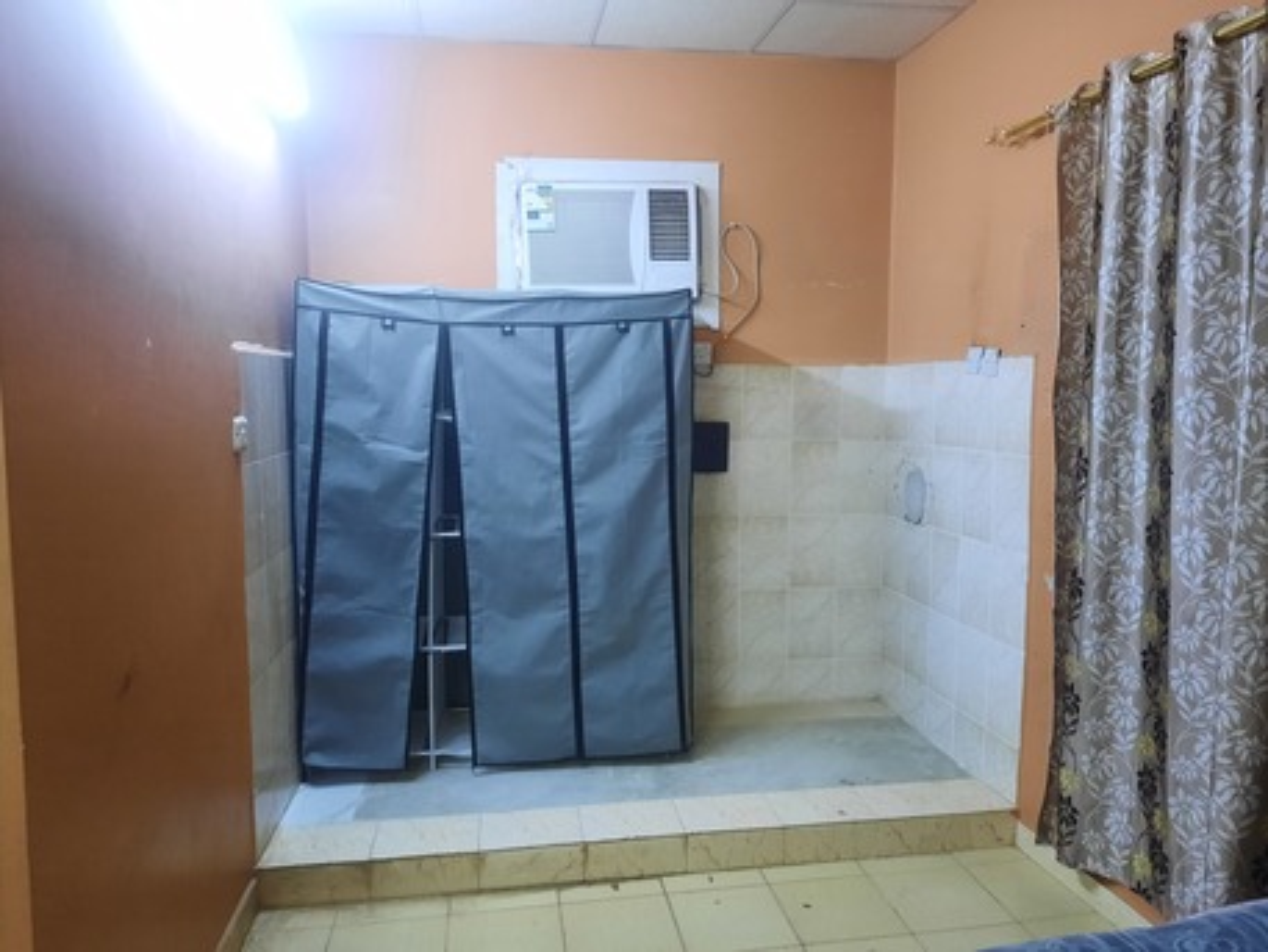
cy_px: 476
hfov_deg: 69.4
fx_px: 916
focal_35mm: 25
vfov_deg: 54.9
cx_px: 634
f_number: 2
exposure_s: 1/25
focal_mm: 4.6
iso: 400
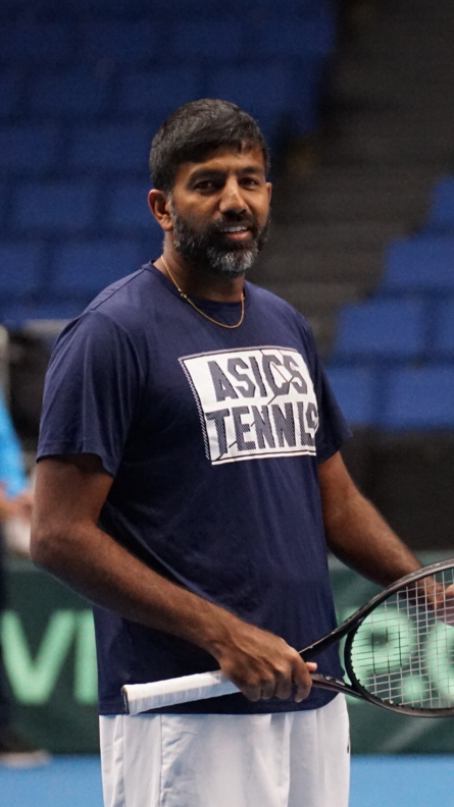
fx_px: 5912
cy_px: 438
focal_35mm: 276
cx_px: 481
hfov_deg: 4.4
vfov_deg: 7.8
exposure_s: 1/1000
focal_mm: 129
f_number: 2.8
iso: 6400
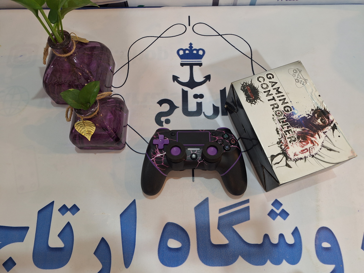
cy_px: 136
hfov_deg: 73.9
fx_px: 242
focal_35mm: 23
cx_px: 182
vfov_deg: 58.9
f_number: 1.8
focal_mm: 5.54
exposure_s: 1/50
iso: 200
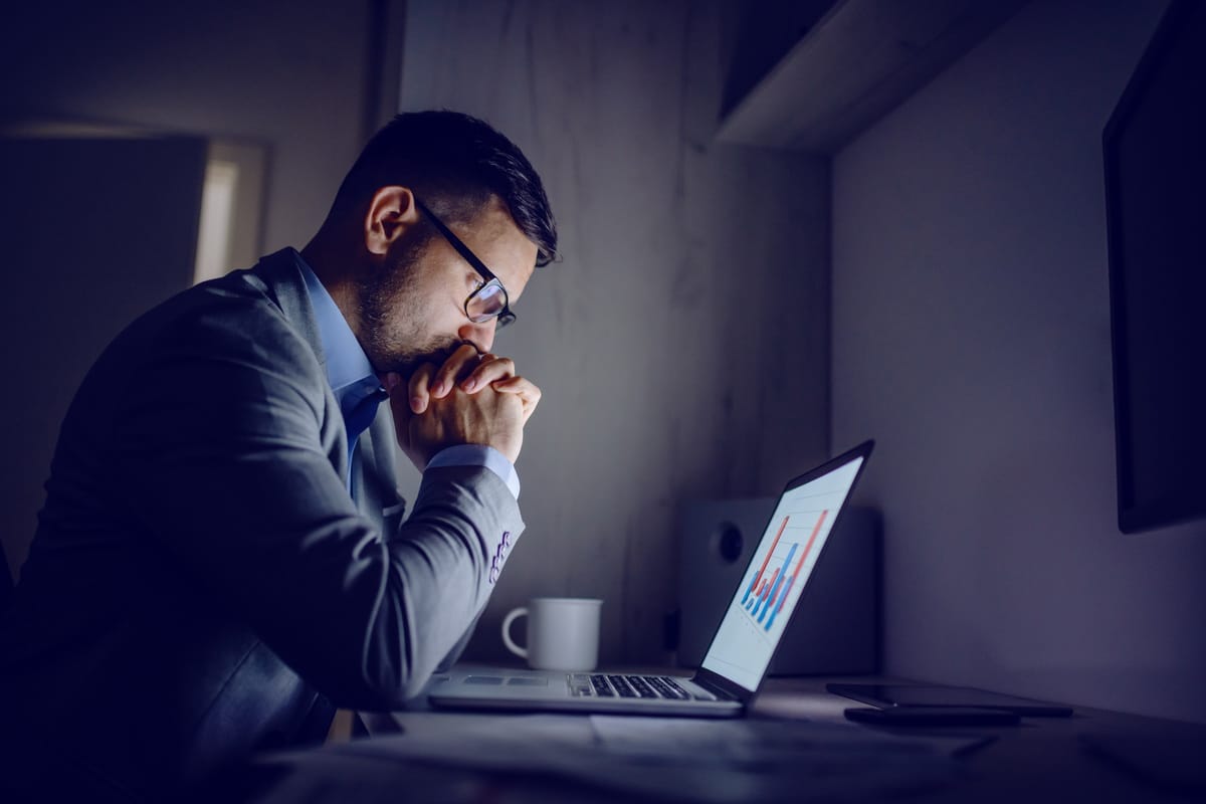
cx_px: 603
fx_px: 1172
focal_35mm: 35
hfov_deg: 54.4
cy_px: 402
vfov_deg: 37.9
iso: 640
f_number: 1.4
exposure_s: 1/80
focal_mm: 35
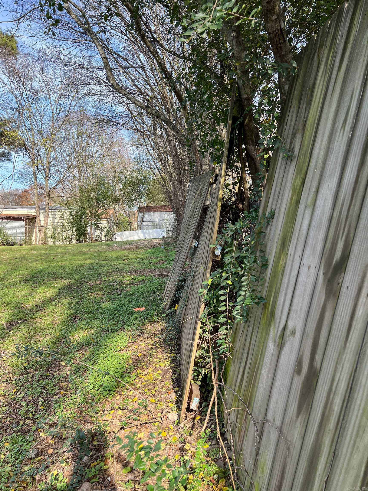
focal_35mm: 26
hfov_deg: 53.1
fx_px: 369
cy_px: 246
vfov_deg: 67.3
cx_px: 184
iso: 50
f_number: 1.5
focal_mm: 5.7
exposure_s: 1/750
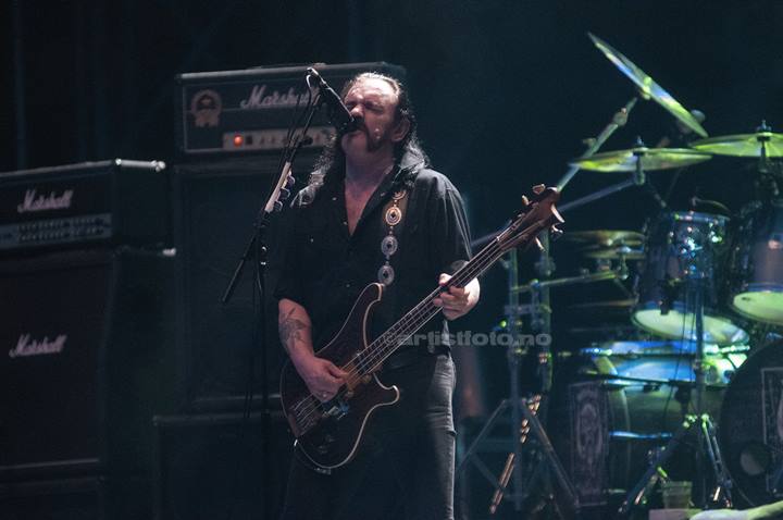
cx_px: 392
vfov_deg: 4.6
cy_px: 260
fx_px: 6516
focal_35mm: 300
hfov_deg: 6.9
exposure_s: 1/250
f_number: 2.8
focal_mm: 200
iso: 1600
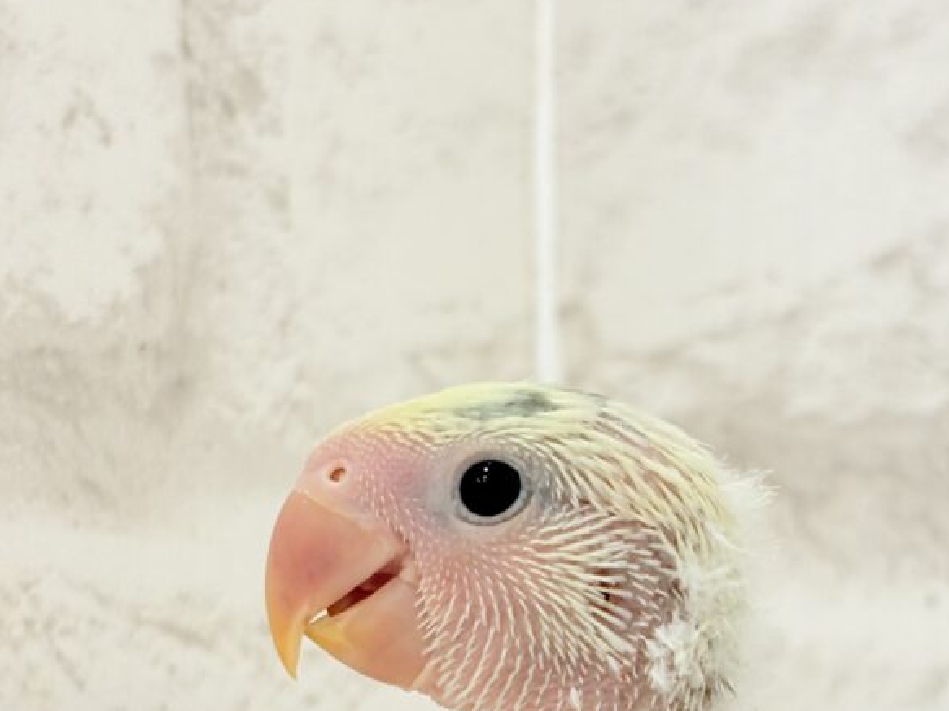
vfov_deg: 13.6
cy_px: 708
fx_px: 2933
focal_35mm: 107
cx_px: 583
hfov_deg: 18.4
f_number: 1.6
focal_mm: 5.96
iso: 40
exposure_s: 1/50
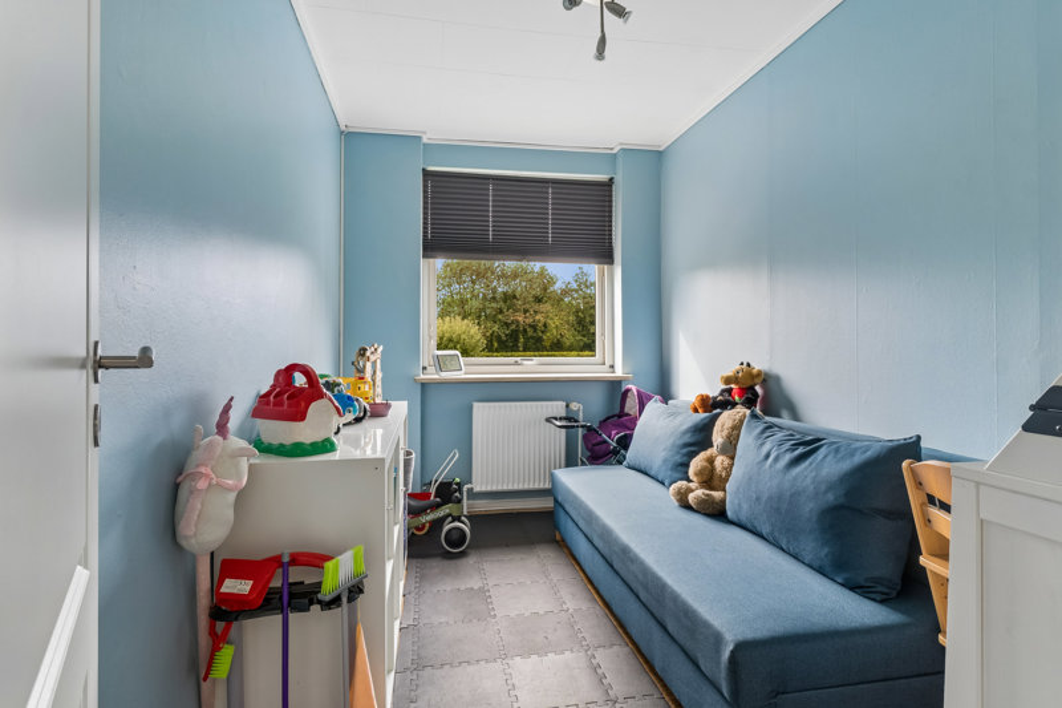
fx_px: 597
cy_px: 354
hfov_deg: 83.3
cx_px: 531
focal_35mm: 20
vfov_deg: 61.3
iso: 200
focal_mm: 13.5
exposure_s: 1/5
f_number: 8
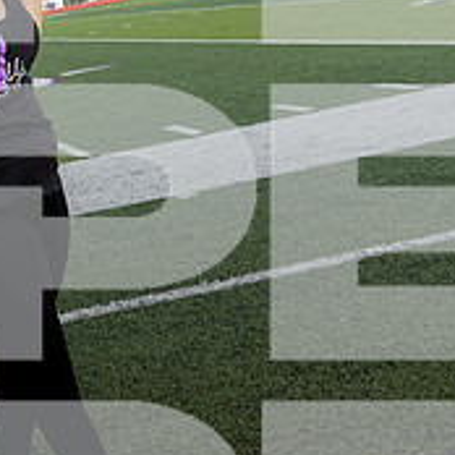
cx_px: -94
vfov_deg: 25.4
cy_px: 224
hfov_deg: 23.2
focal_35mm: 68
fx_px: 1011
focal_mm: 24
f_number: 7.1
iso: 320
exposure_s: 1/250
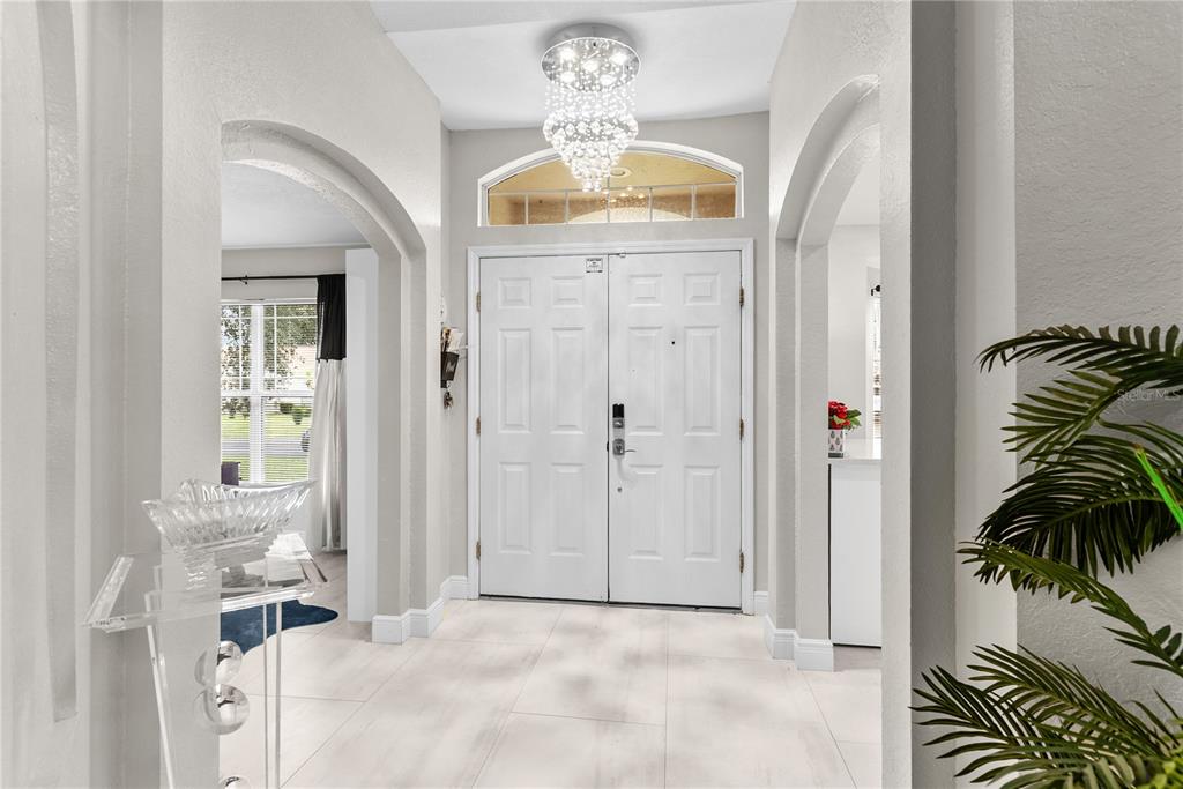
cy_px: 394
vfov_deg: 70.5
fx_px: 559
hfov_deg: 93.3
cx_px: 592
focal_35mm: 17
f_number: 8
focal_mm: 17
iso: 100
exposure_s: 1/1.67
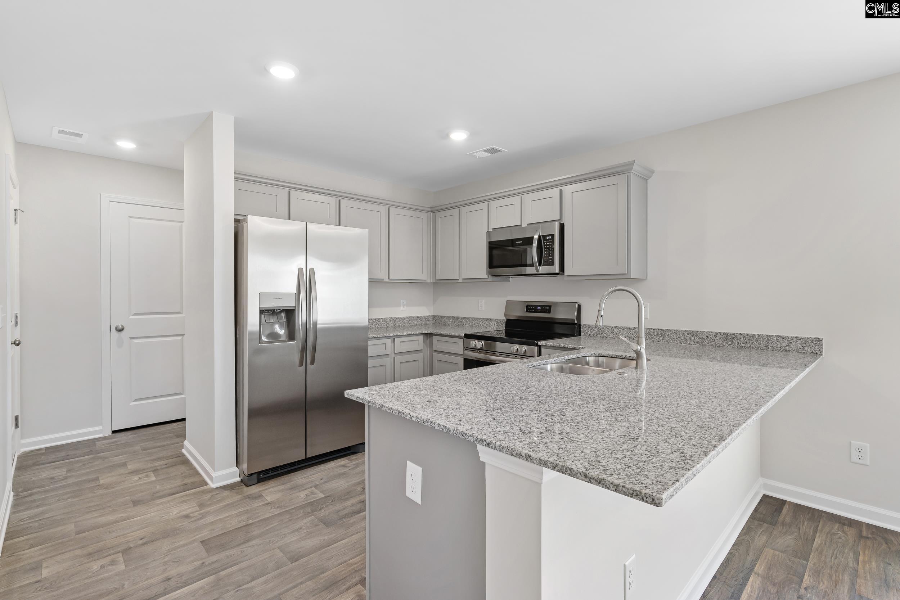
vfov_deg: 72.1
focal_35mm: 16
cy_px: 300
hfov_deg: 95.0
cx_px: 450
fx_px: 412
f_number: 6.3
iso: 200
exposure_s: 1/8
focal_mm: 11
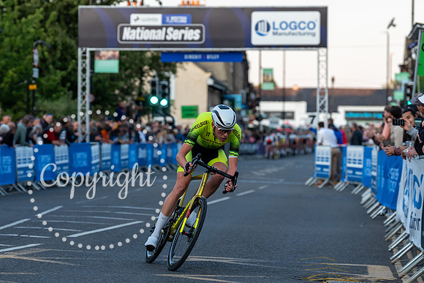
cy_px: 145
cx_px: 166
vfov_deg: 8.8
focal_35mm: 156
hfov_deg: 13.1
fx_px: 1840
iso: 1000
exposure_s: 1/800
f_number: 3.2
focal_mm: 116
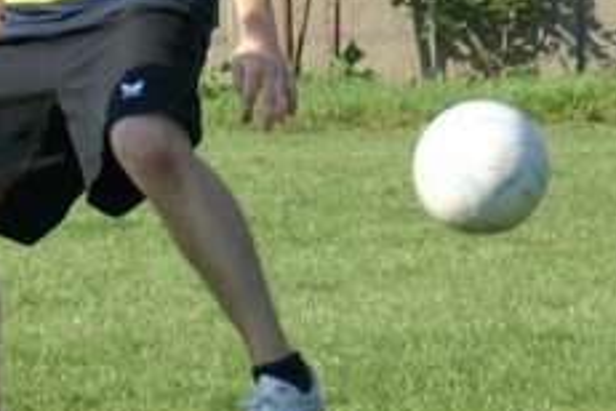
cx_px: -200
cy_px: -35
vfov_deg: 4.3
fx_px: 5441
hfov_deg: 6.4
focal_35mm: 318
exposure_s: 1/320
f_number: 6.3
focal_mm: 70
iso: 100
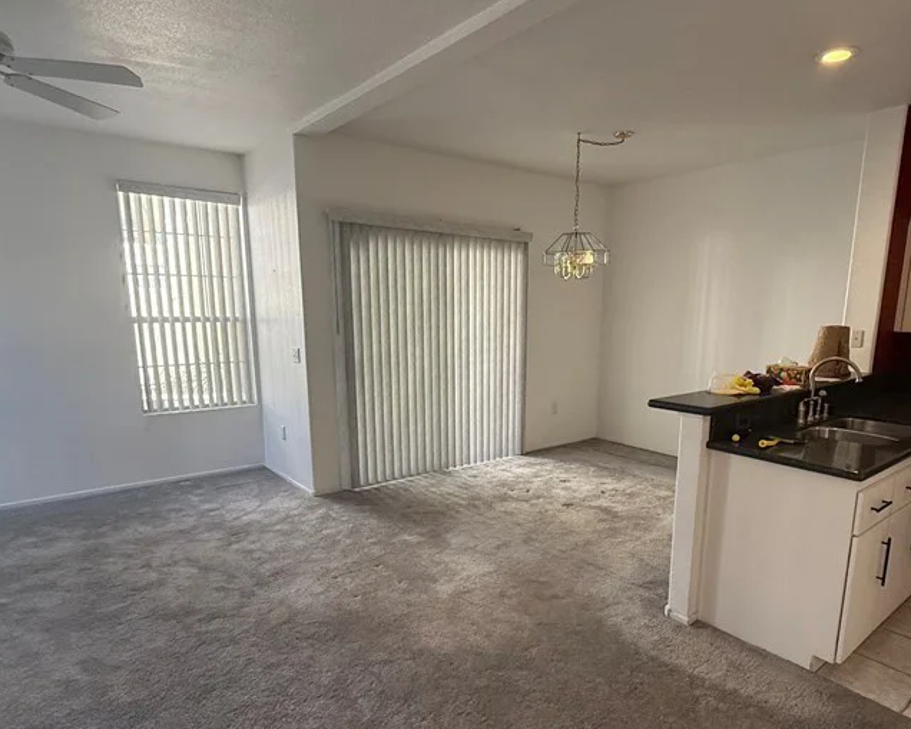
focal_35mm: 22
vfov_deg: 62.9
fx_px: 593
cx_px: 491
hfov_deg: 74.9
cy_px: 414
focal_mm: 2.22
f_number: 2.2
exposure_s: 1/120
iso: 250
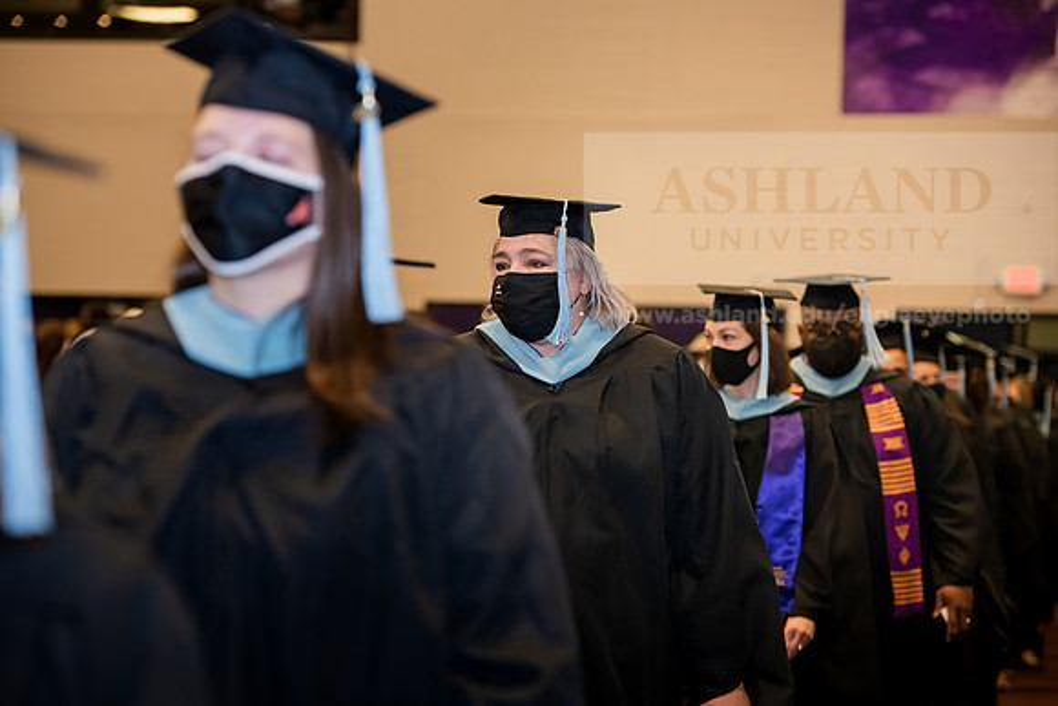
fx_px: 3292
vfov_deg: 12.2
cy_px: 353
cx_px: 529
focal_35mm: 112
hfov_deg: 18.3
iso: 1600
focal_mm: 112
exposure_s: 1/200
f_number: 4
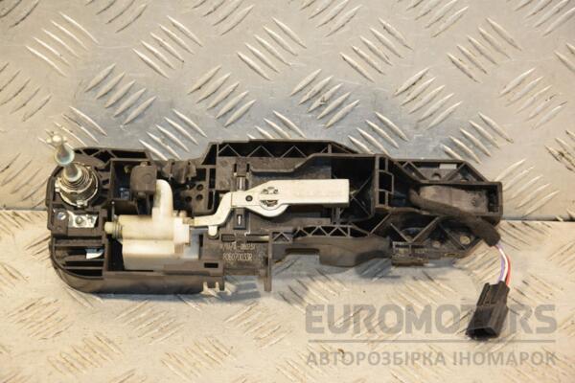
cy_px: 192
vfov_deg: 13.0
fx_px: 1677
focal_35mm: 105
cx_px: 288
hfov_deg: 19.5
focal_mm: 70
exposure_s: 1/160
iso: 800
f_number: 5.3
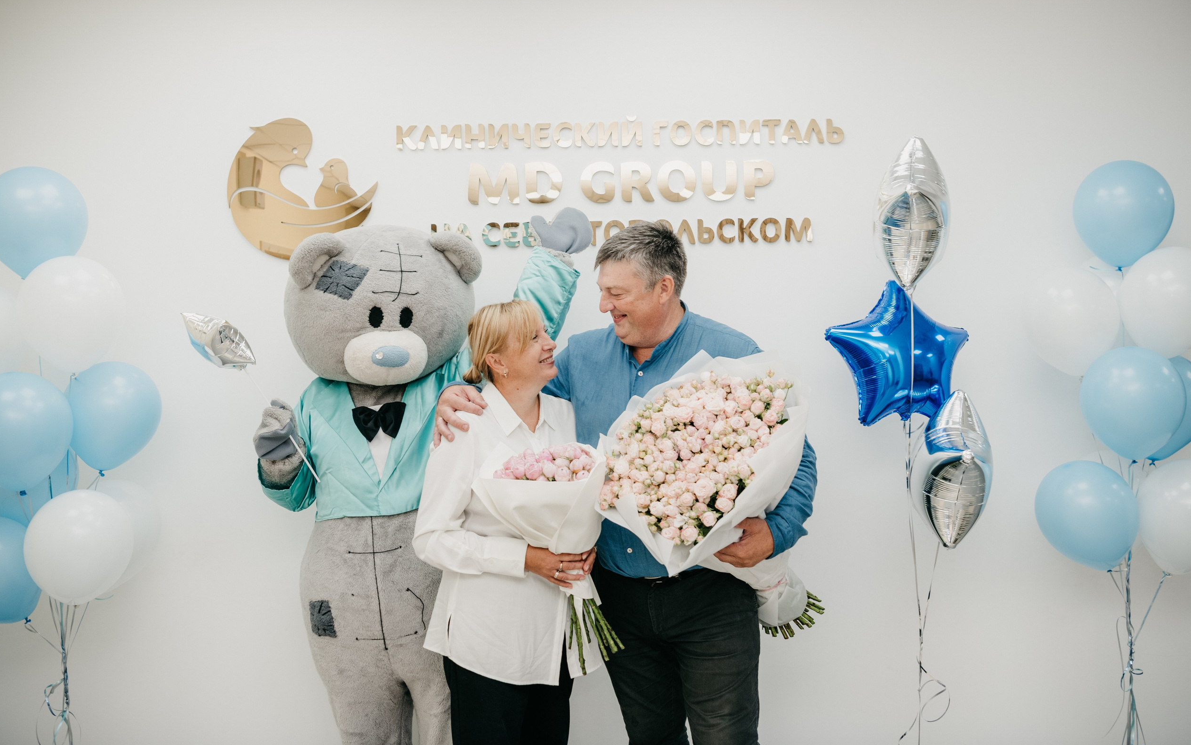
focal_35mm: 35
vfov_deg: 36.2
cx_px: 612
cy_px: 321
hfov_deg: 55.3
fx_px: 1136
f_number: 4
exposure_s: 1/160
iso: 320
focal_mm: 32
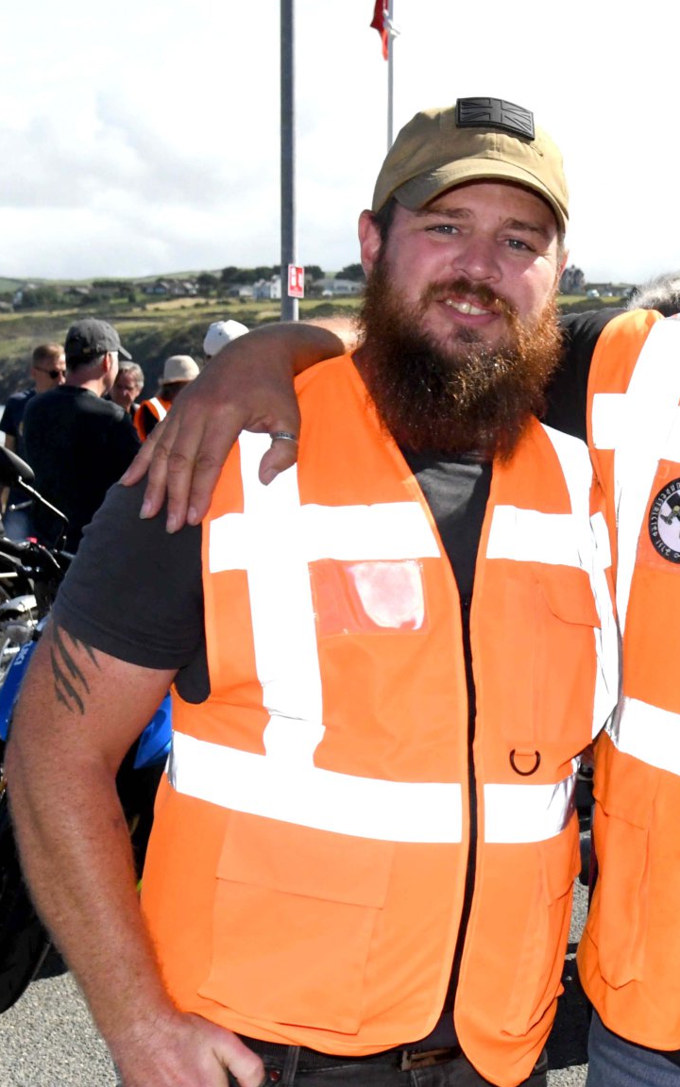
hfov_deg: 14.4
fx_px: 2580
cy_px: 569
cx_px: 862
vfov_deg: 23.8
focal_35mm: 87
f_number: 6.3
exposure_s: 1/8000
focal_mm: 32
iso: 2000
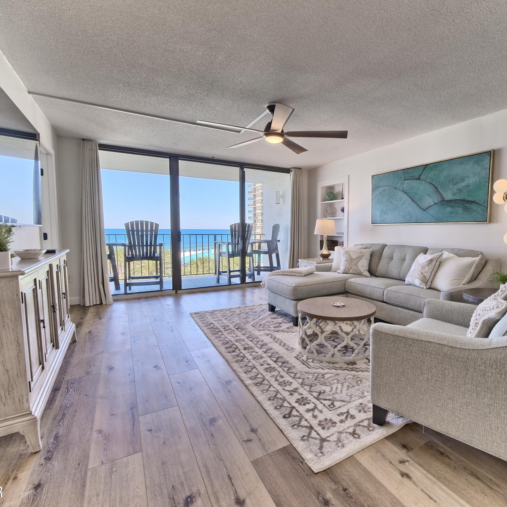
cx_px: 305
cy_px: 255
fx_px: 282
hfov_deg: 82.9
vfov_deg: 84.0
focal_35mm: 17
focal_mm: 13
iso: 800
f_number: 9.5
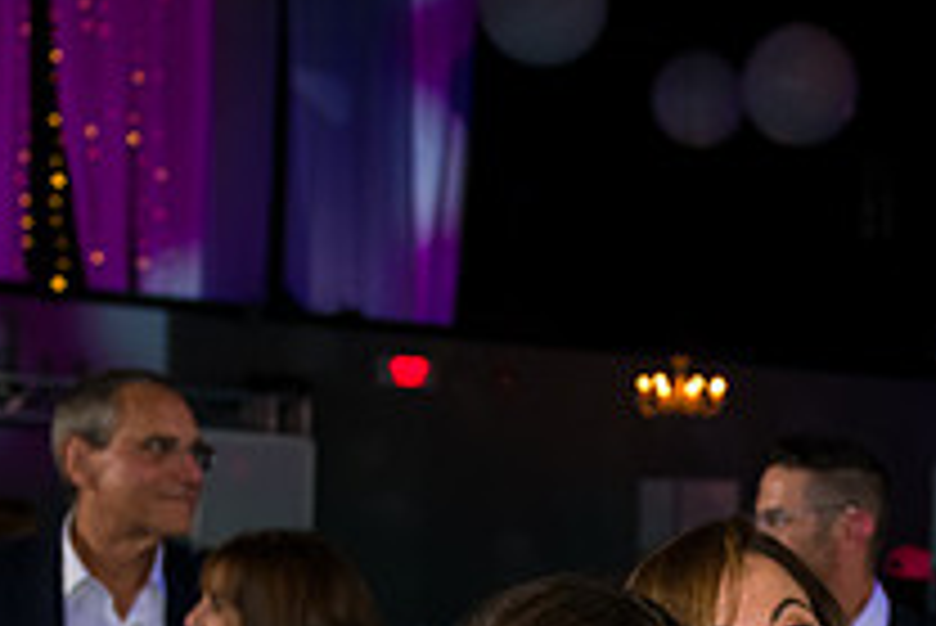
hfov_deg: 25.3
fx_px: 2029
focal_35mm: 78
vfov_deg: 16.9
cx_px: 801
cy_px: 714
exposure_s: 1/125
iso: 1600
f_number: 3.2
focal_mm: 28
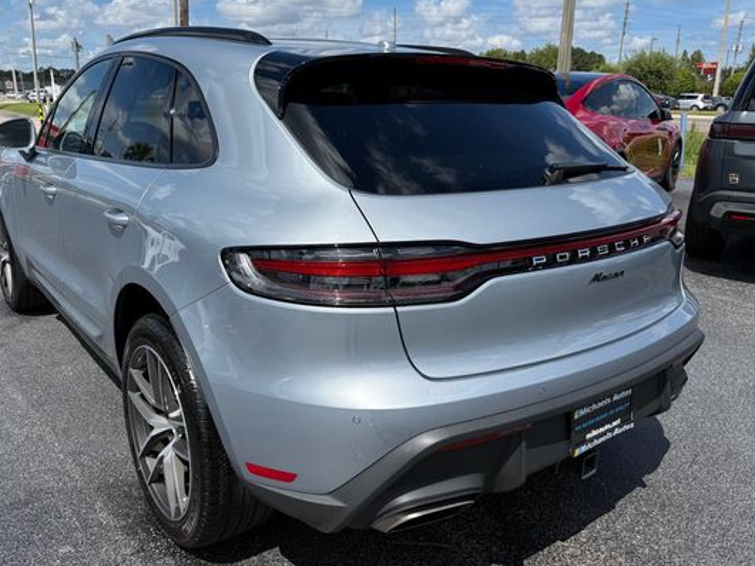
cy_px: 279
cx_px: 373
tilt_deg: -15.8
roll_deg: -1.3
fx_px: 632
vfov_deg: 48.2
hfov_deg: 61.7
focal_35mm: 29
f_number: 1.78
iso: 80
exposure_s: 1/6173
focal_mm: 6.76
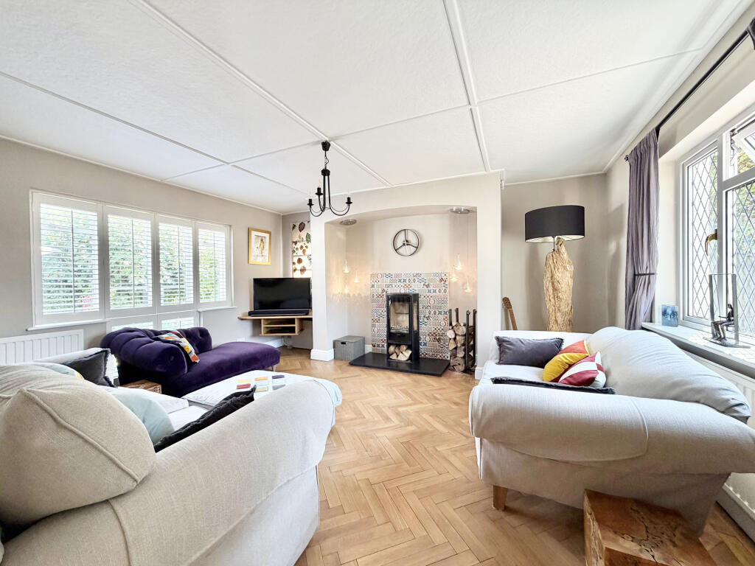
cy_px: 283
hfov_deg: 102.1
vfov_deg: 85.7
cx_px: 378
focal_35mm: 14
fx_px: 305
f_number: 2.2
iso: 125
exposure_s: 1/100
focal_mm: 2.22
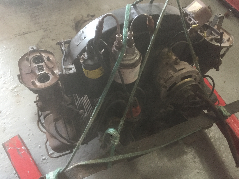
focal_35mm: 29
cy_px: 90
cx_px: 120
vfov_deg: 48.2
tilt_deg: -50.5
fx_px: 200
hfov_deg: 61.7
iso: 250
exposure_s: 1/25
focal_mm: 4.15
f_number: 2.2
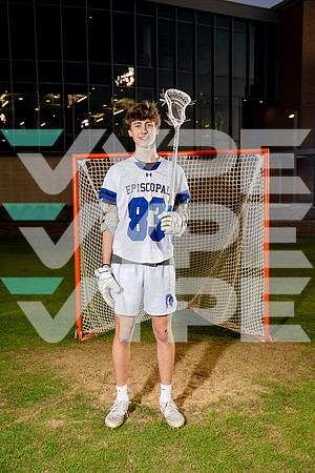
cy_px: 236
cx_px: 158
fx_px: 486
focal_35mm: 37
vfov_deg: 51.9
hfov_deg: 35.9
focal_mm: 37
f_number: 4
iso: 400
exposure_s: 1/250
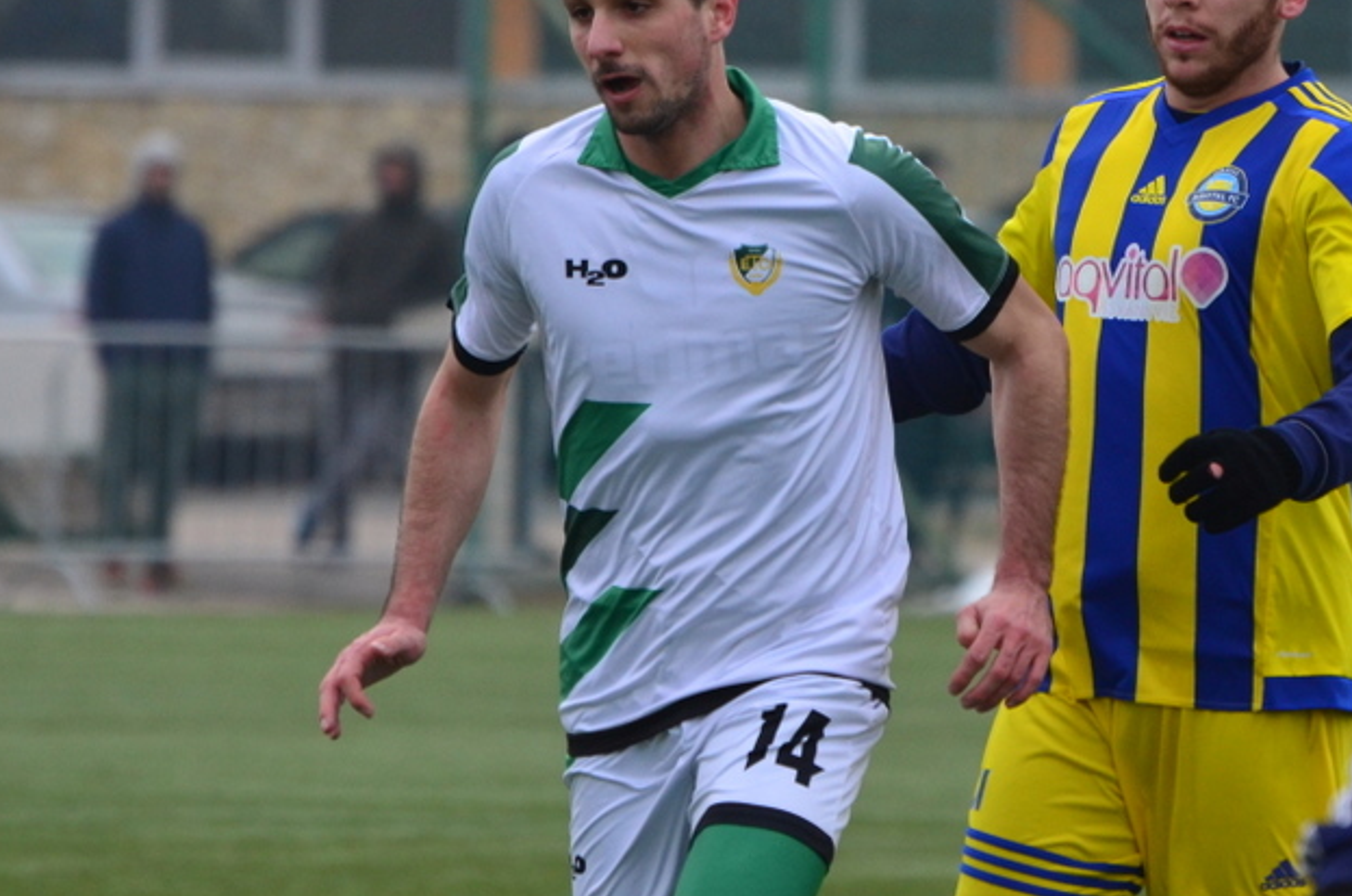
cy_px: 535
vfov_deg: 2.0
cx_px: 1068
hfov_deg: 3.0
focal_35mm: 693
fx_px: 25979
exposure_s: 1/1250
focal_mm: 240
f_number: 5.6
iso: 800
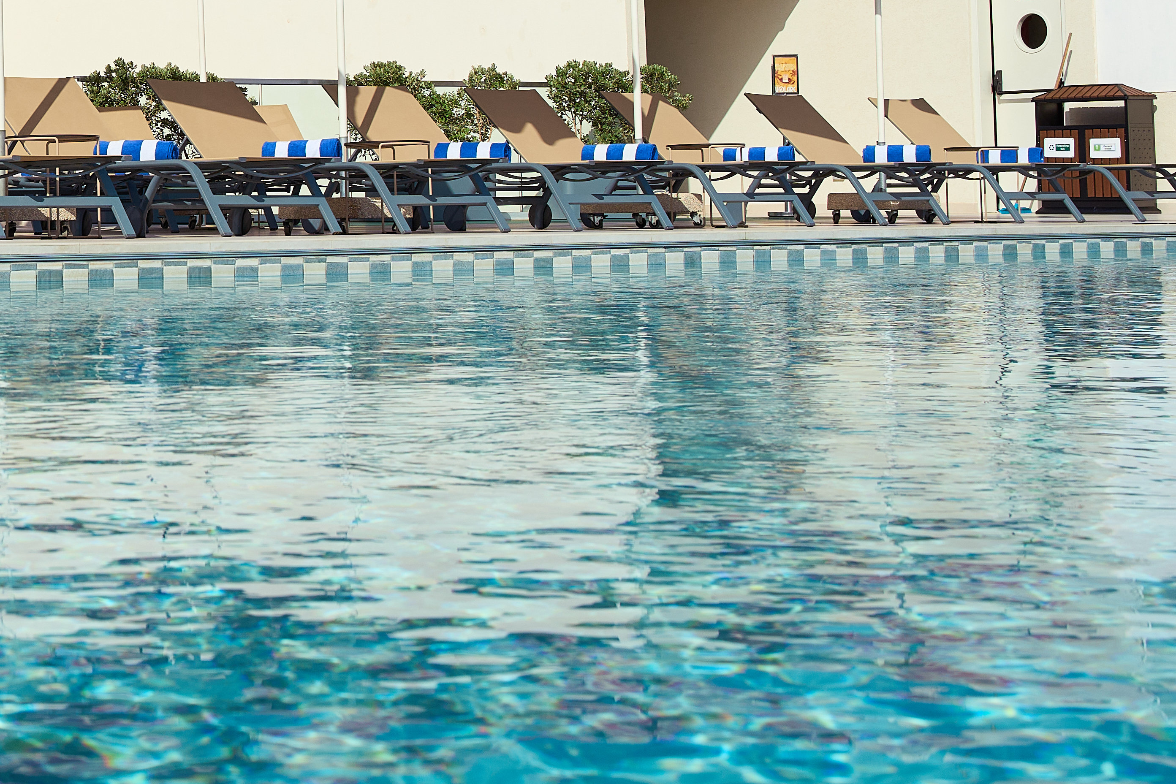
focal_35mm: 78
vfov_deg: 17.1
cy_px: 22
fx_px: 2548
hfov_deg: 24.0
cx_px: -179
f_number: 8
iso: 200
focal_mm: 31
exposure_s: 1/400
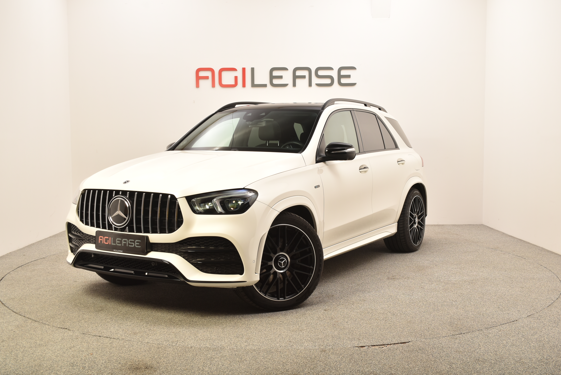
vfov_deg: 34.2
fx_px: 608
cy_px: 188
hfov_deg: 49.5
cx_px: 280
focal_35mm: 39
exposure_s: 1/200
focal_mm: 26
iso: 100
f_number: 8
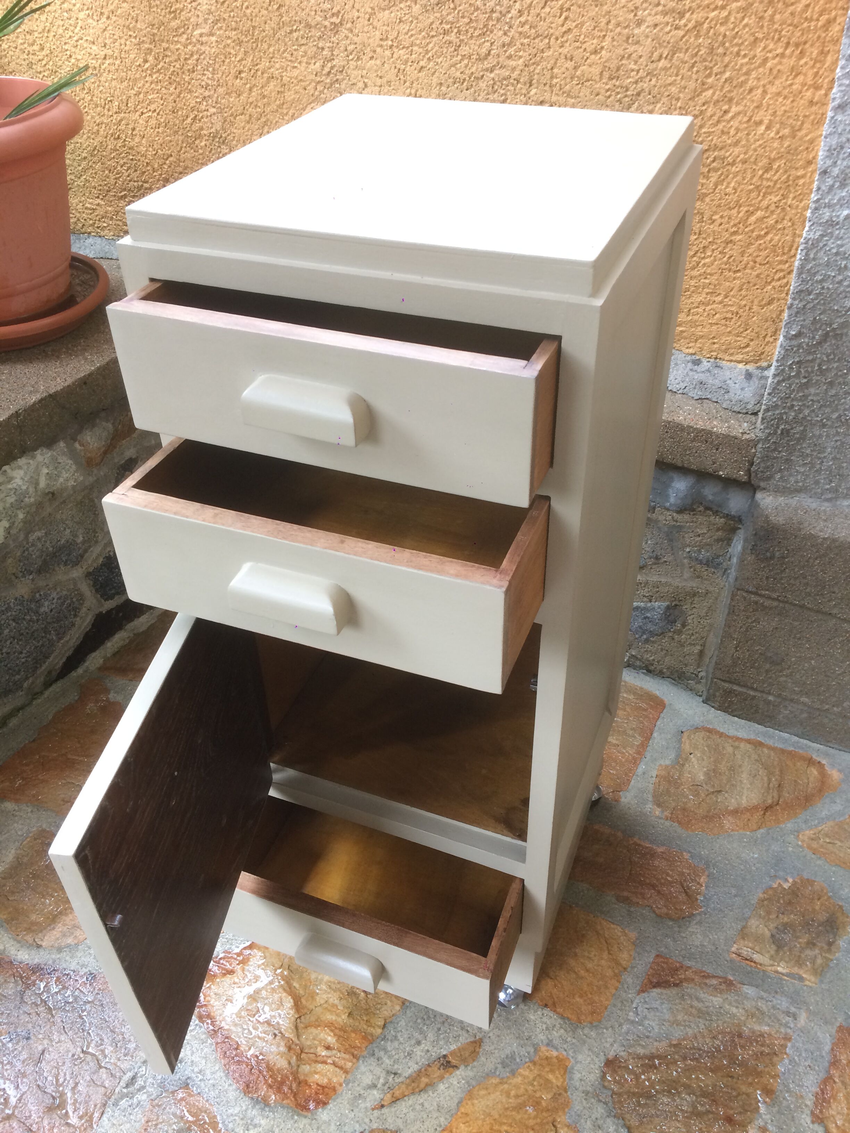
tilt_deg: -36.6
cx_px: 425
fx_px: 949
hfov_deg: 48.2
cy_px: 566
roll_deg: +1.1
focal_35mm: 29
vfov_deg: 61.7
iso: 125
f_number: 2.2
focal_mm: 4.15
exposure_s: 1/33
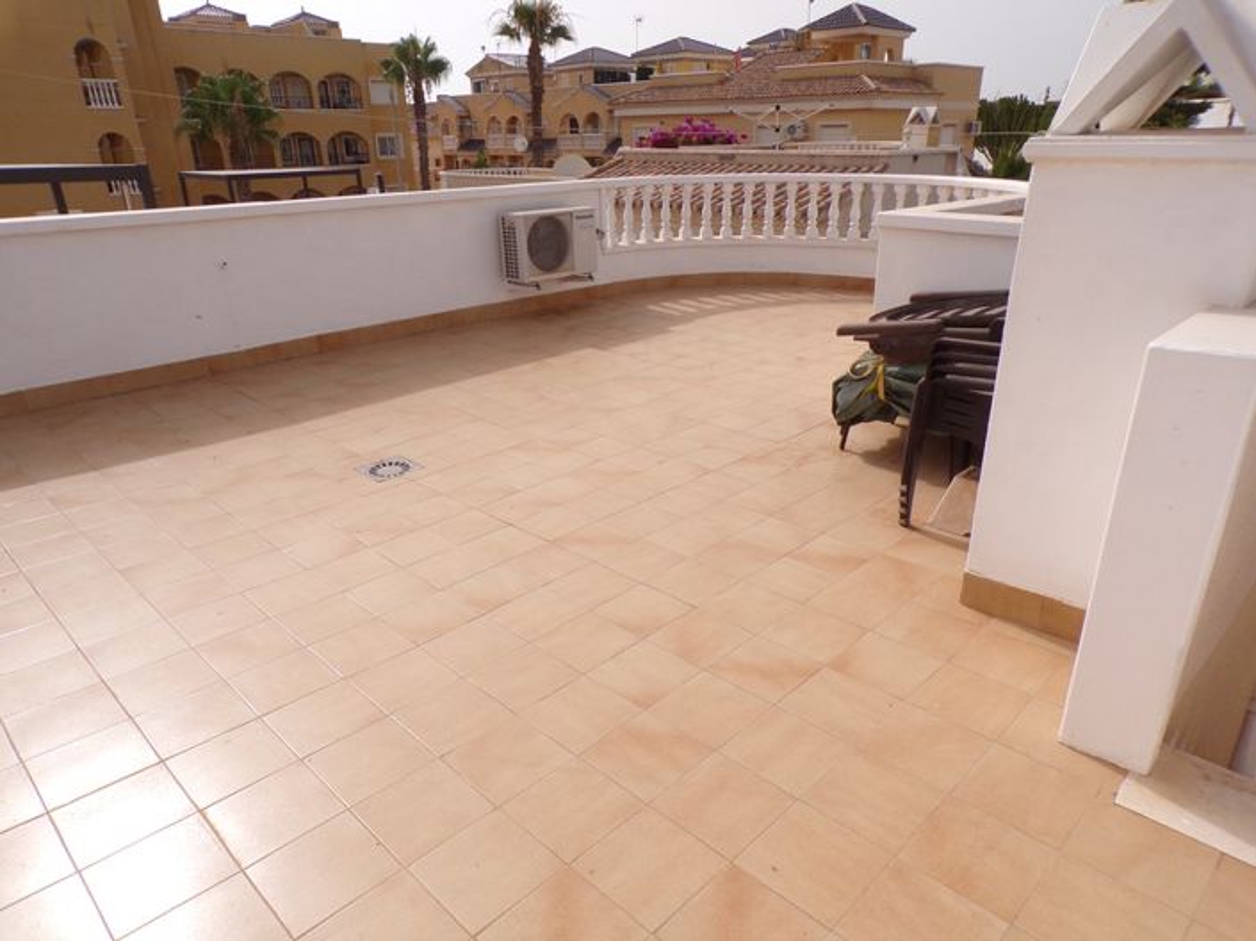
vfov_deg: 56.8
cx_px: 628
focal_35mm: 24
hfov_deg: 71.6
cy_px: 470
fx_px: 870
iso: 80
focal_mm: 4.3
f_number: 5.8
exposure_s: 1/480
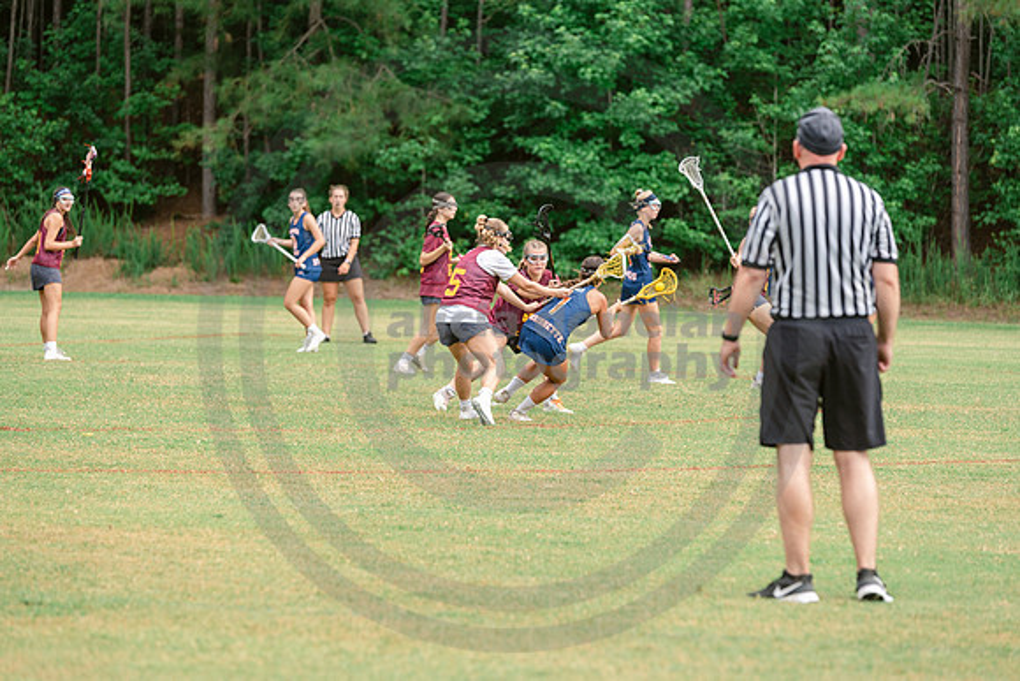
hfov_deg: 12.8
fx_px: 4534
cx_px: 510
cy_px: 340
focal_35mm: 160
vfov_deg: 8.6
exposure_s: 1/800
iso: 250
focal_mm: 160
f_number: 4
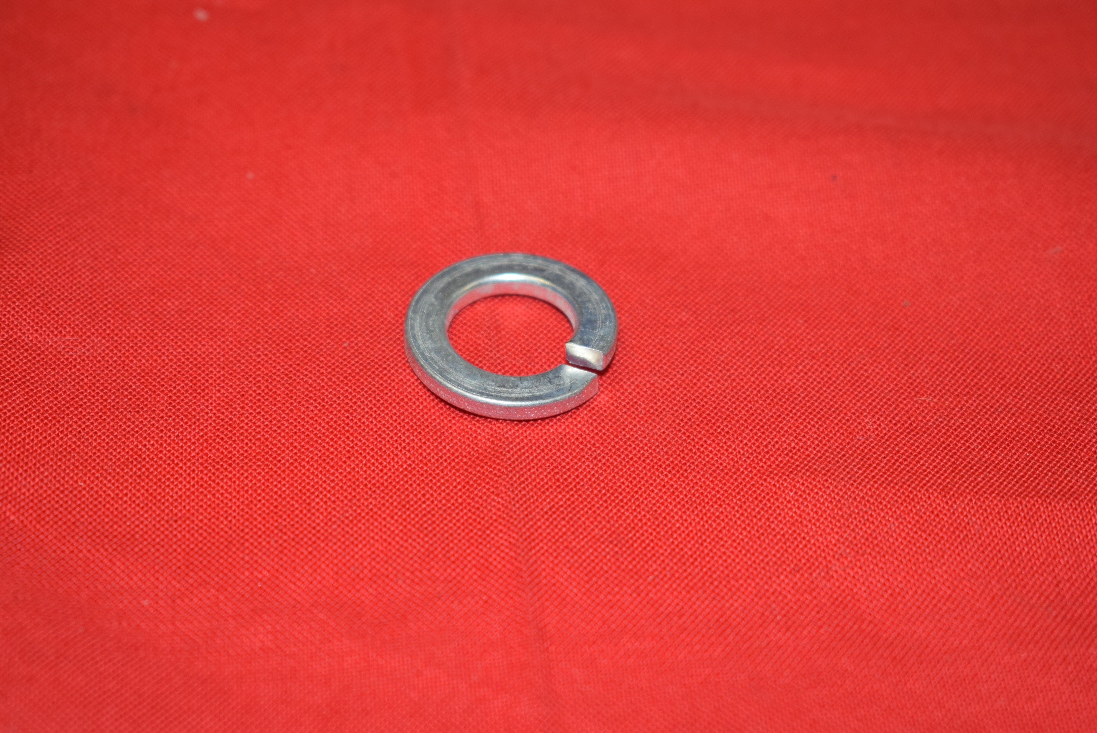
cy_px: 366
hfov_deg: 26.0
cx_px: 548
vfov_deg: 17.5
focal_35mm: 78
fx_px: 2379
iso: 500
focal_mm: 52
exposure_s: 1/60
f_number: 5.6
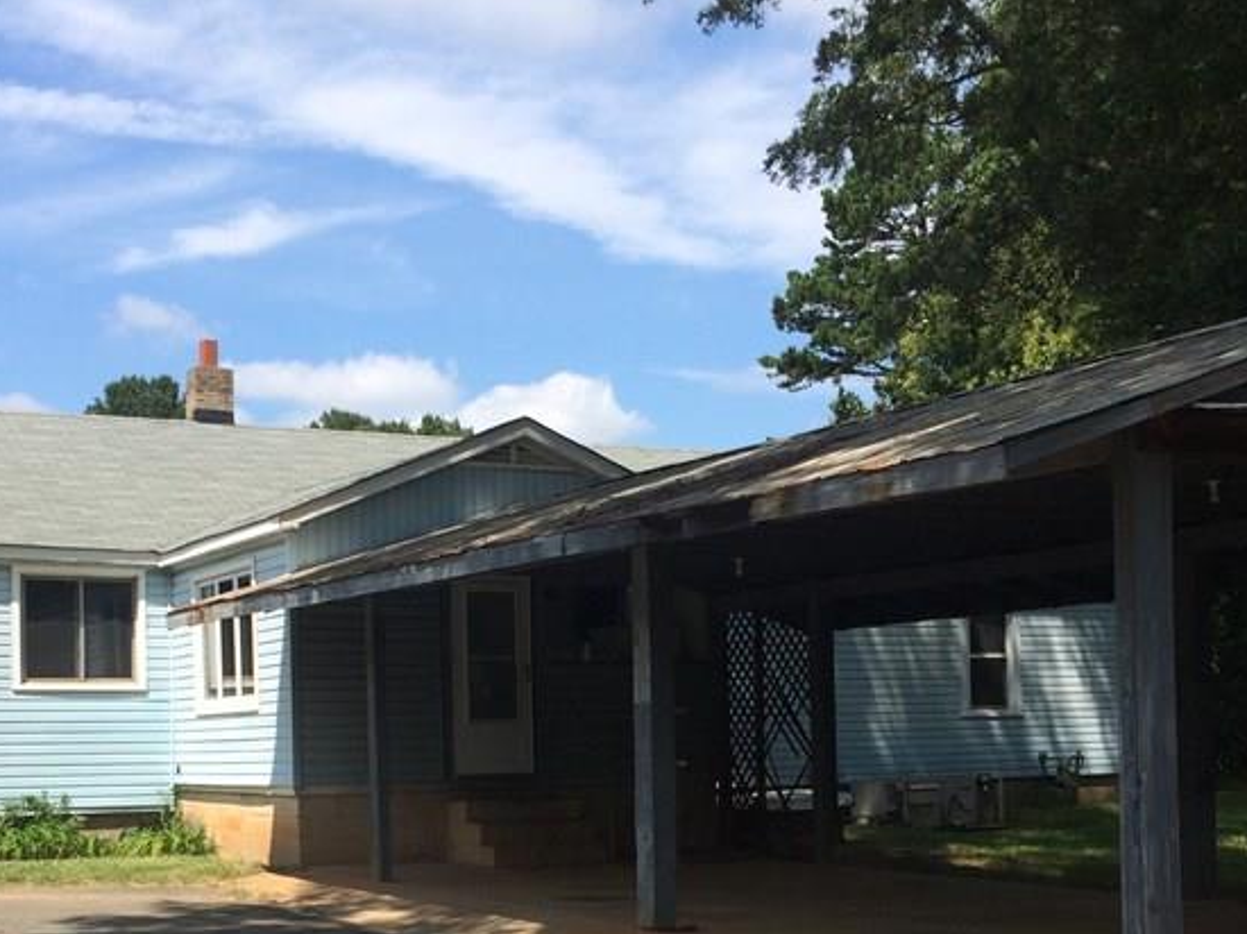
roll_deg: +2.6
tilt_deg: +0.4
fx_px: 1944
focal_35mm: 54
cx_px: 531
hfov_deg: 35.5
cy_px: 719
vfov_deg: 26.6
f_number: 2.2
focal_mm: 4.15
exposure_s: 1/1953
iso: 32
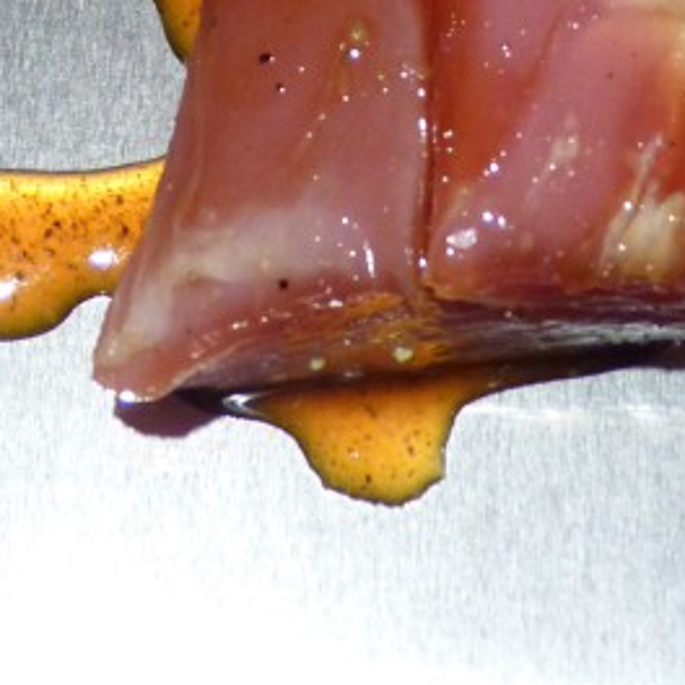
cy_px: -584
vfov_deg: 10.4
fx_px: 3537
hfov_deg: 11.0
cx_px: 218
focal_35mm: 158
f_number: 3.2
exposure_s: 1/60
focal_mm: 7.8
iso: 320
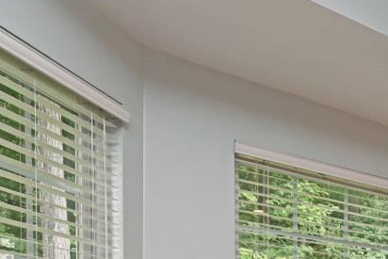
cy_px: 354
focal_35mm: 51
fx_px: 550
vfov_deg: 23.0
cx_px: 466
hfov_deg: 32.2
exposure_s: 1/100
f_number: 5
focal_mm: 14
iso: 200
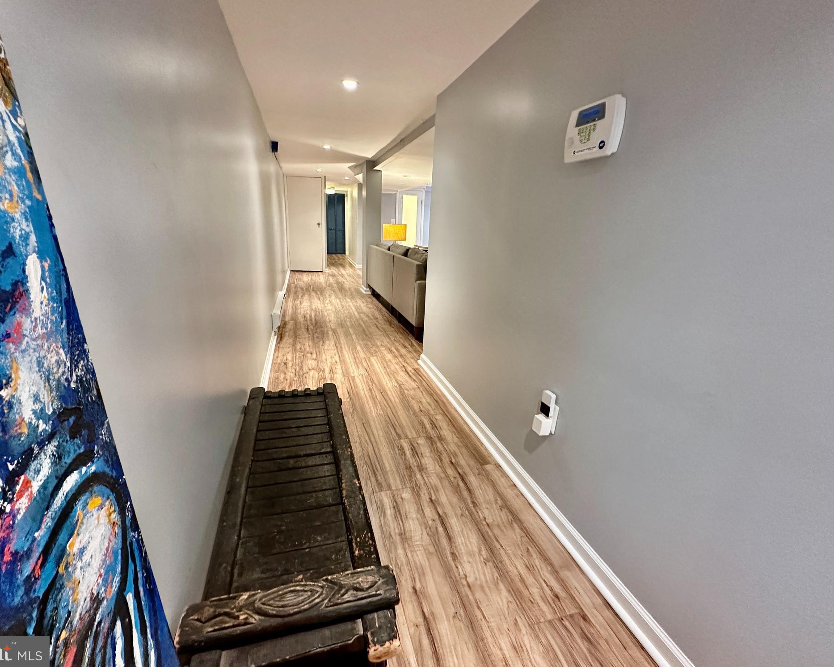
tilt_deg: -16.5
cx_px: 396
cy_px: 329
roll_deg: -2.2
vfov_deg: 84.0
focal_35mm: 15
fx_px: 370
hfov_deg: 96.7
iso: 640
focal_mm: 2.22
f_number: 2.2
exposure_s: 1/60
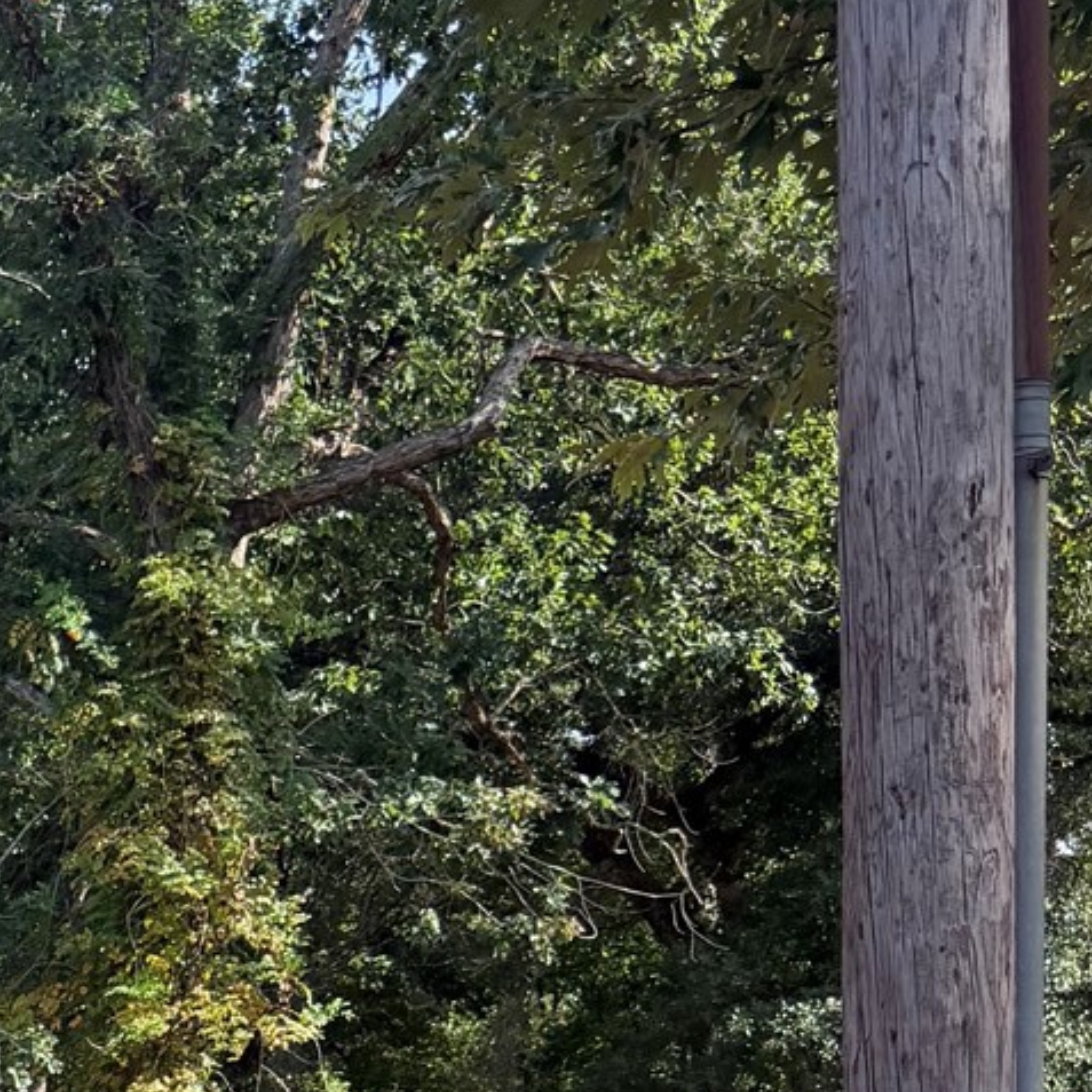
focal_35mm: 91
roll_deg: -0.7
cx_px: -497
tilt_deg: -1.8
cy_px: 1561
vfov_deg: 17.5
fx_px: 3248
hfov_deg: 17.4
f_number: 1.78
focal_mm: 6.76
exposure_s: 1/1075
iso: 100
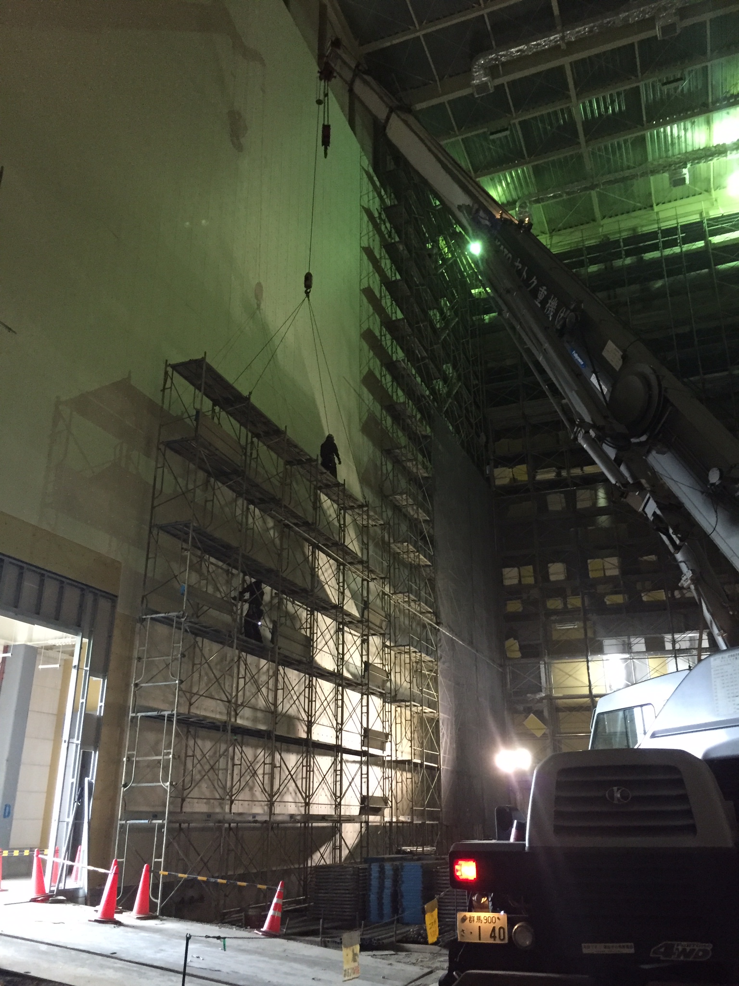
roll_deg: -0.4
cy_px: 493
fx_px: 825
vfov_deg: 61.7
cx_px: 370
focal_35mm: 29
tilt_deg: +21.2
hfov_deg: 48.2
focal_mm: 4.15
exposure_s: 1/25
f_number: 2.2
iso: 320
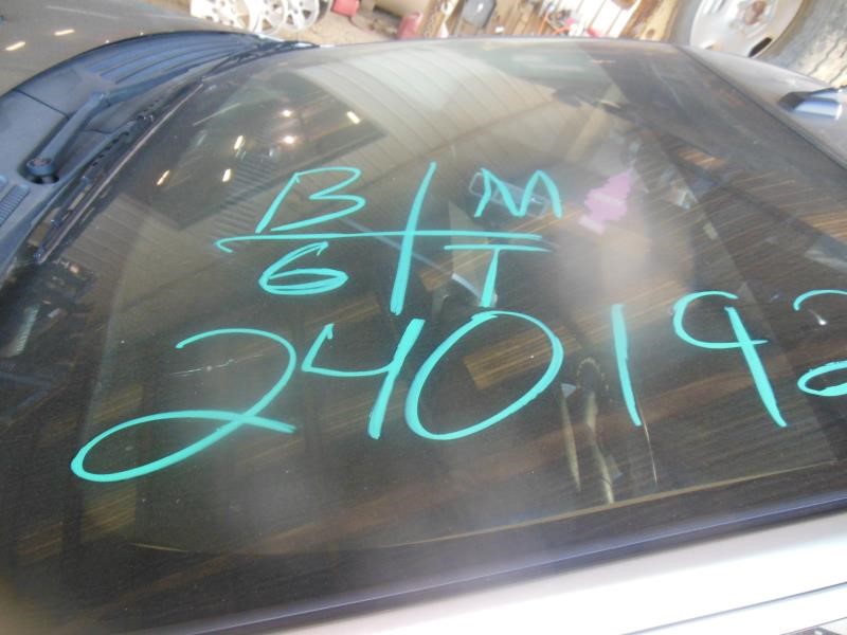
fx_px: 612
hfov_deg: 69.4
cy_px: 318
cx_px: 424
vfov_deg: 54.9
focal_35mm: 25
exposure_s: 1/80
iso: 400
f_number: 3.2
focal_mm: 4.5
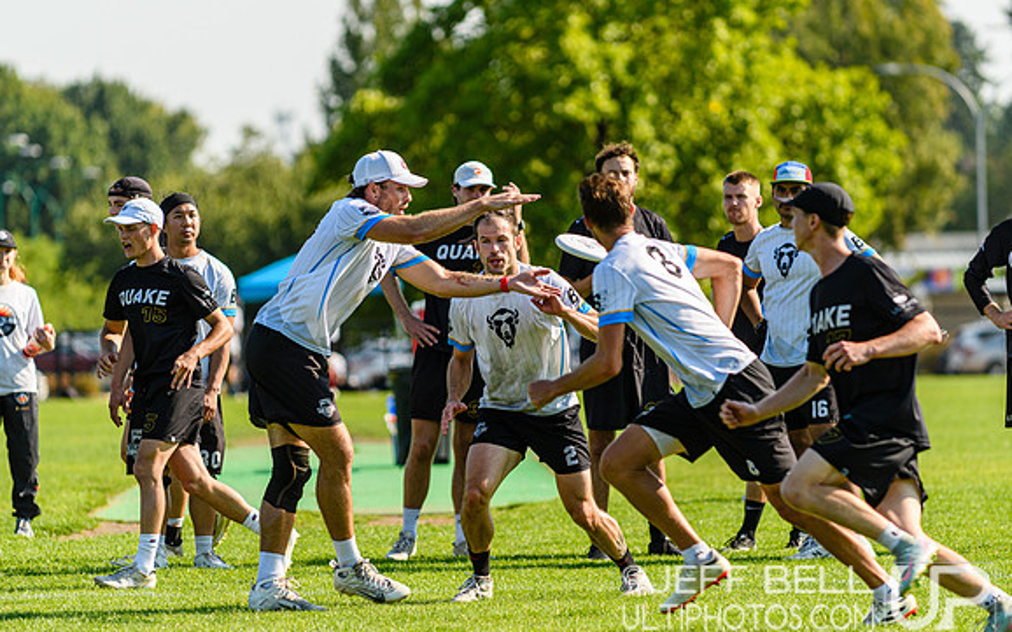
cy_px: 312
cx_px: 506
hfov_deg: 6.8
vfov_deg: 4.3
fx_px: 8465
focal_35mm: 307
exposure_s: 1/1000
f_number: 3.2
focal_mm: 200
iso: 100
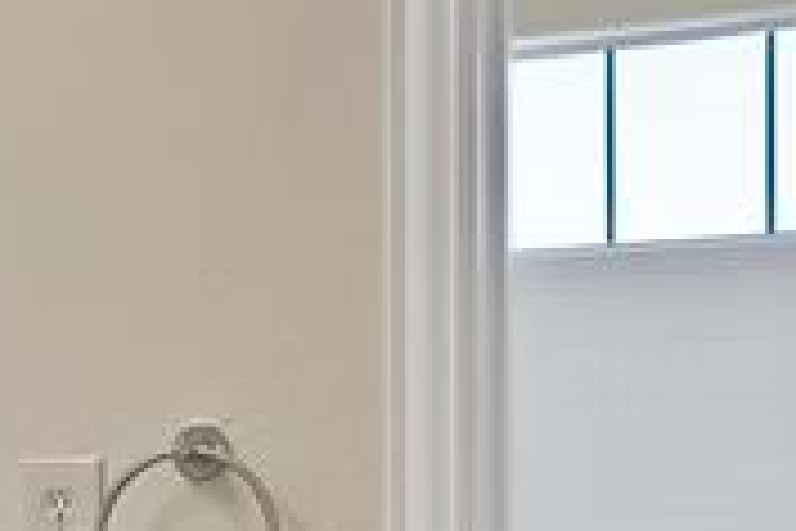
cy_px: 441
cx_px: -126
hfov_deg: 23.2
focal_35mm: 81
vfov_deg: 16.7
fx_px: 1791
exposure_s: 1/13
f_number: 9
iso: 640
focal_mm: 14
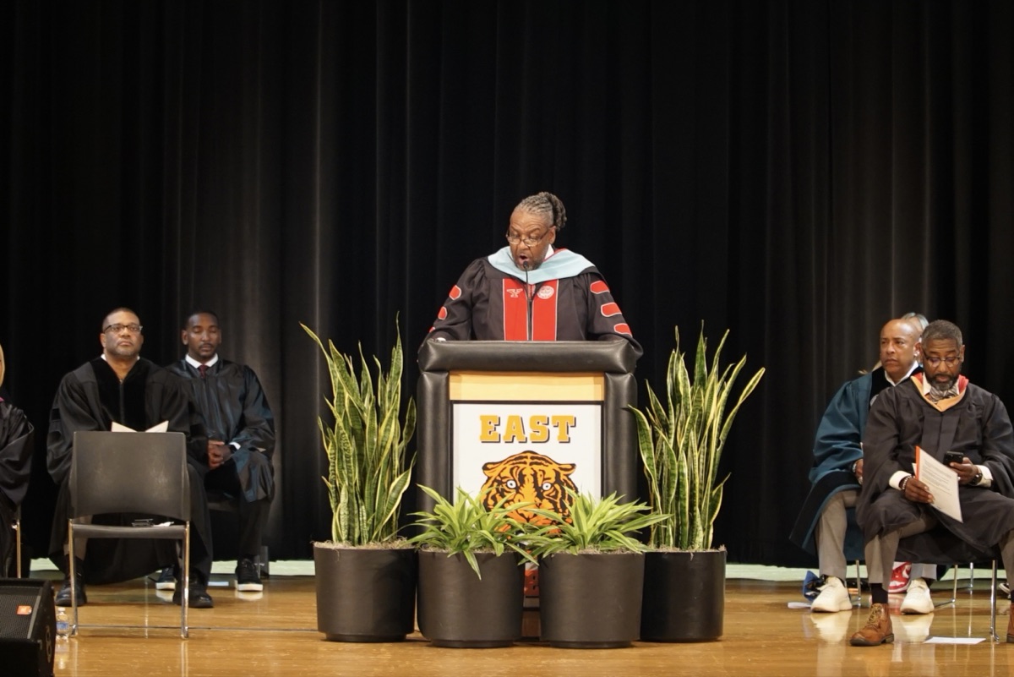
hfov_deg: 13.1
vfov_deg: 8.7
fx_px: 4424
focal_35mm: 157
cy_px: 338
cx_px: 507
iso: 2000
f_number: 4
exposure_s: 1/50
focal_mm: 105
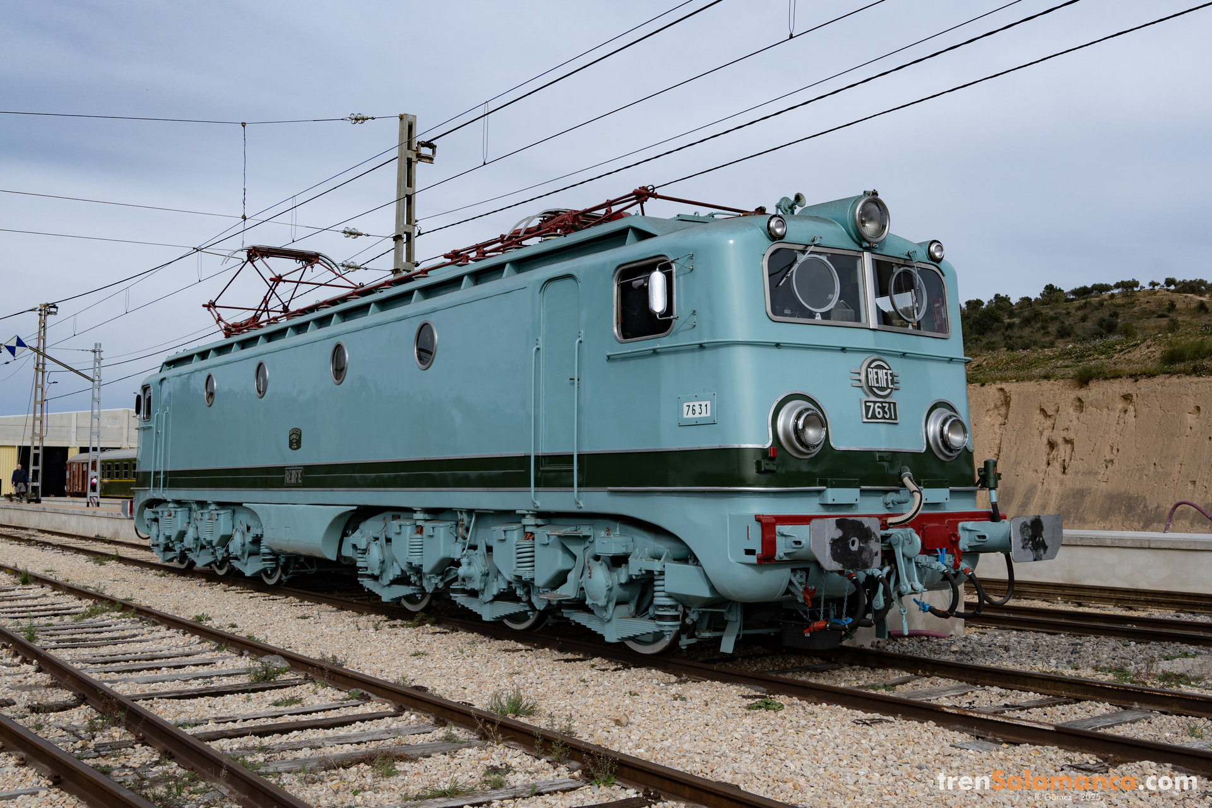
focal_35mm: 32
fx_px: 1086
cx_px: 606
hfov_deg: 58.3
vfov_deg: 40.8
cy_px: 404
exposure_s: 1/400
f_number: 7.1
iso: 100
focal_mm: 21.5
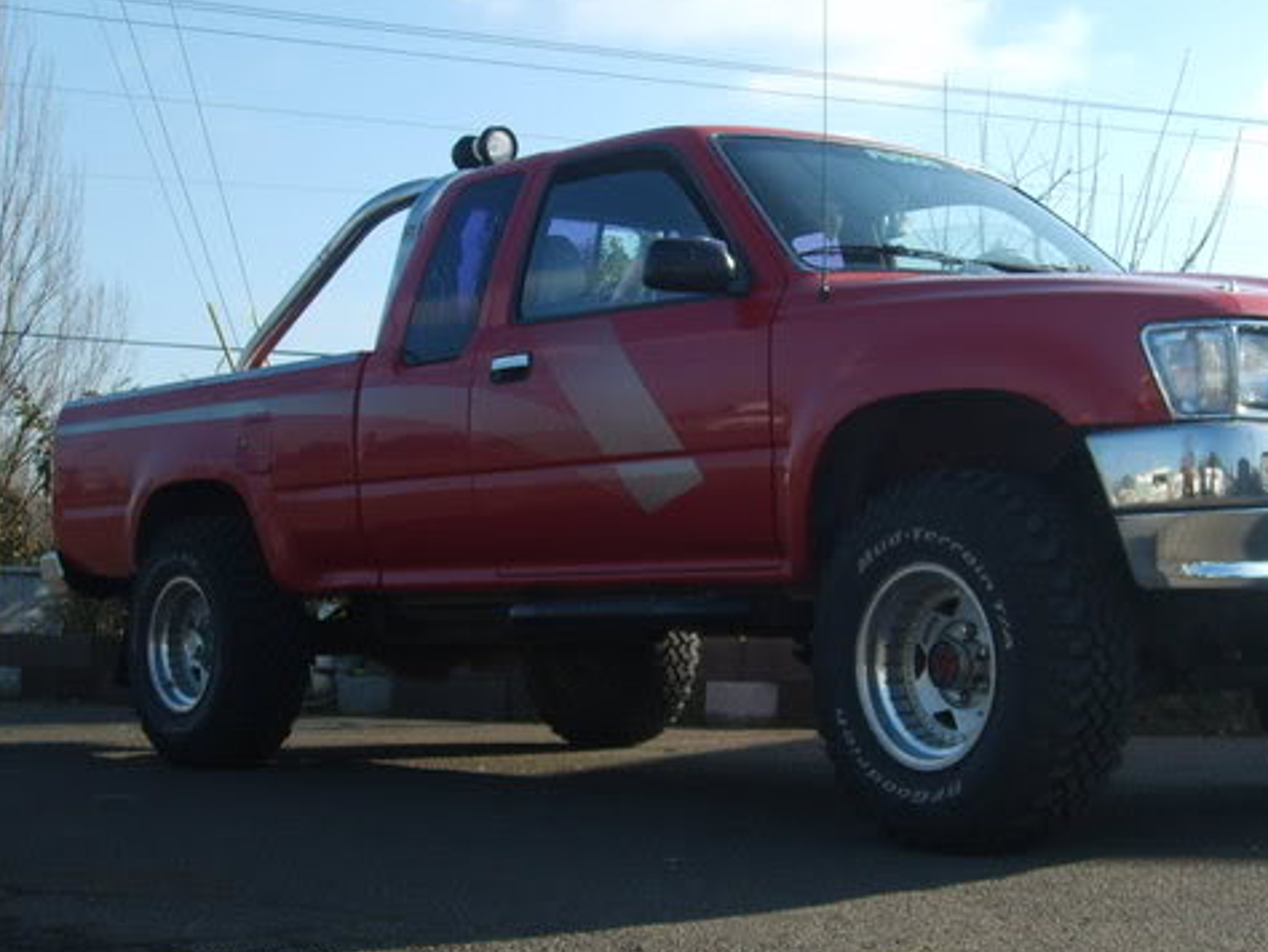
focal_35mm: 58
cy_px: 538
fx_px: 2126
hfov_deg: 33.1
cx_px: 792
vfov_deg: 25.2
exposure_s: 1/750
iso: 50
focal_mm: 7.2
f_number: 3
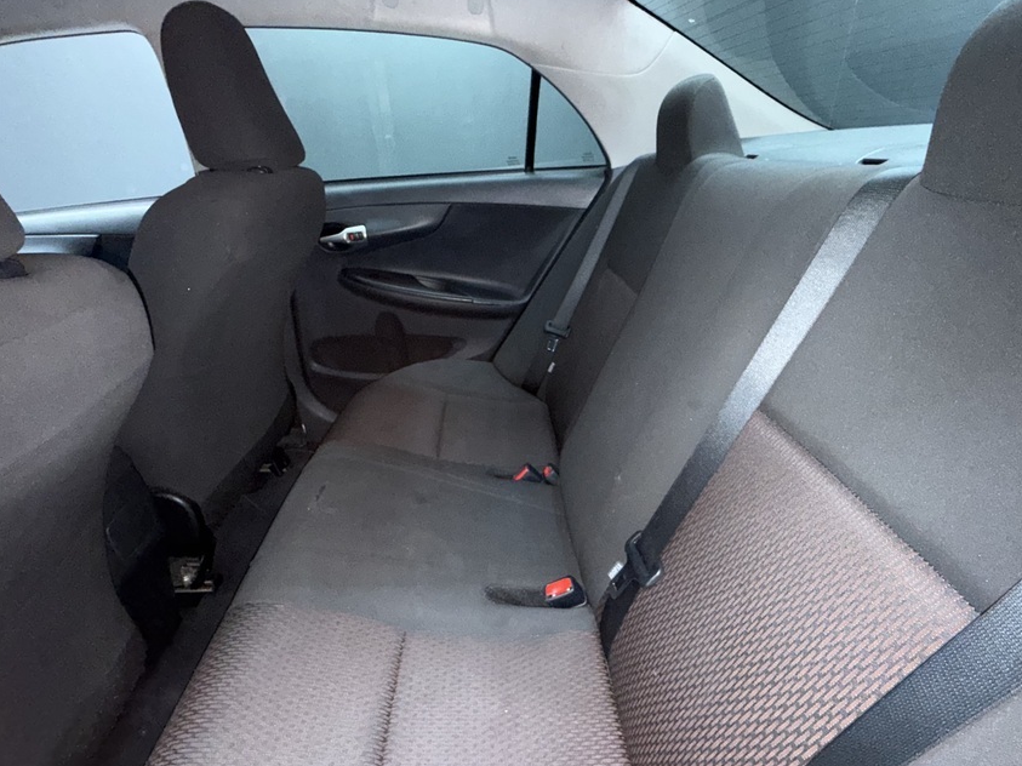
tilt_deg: -26.5
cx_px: 539
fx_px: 502
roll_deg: +0.8
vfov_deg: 74.7
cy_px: 396
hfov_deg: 90.9
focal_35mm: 17
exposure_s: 1/27
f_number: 2.2
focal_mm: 2.22
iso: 500
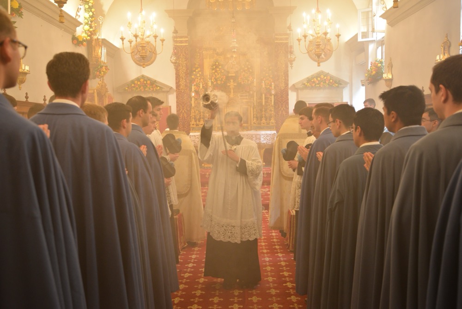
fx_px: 449
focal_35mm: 35
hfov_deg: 54.4
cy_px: 154
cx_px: 231
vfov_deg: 37.9
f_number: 4.5
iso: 1600
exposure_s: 1/80
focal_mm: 35
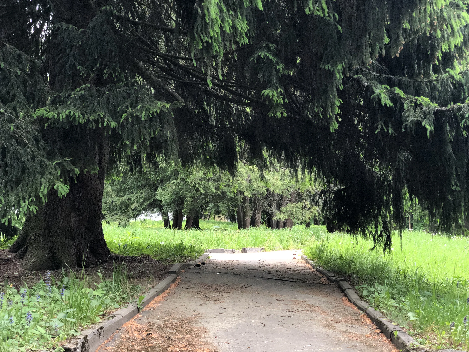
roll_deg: +0.2
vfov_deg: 28.0
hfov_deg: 36.8
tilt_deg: +4.2
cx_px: 234
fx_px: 705
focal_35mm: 52
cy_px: 176
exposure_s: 1/60
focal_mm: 6
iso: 80
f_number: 2.4
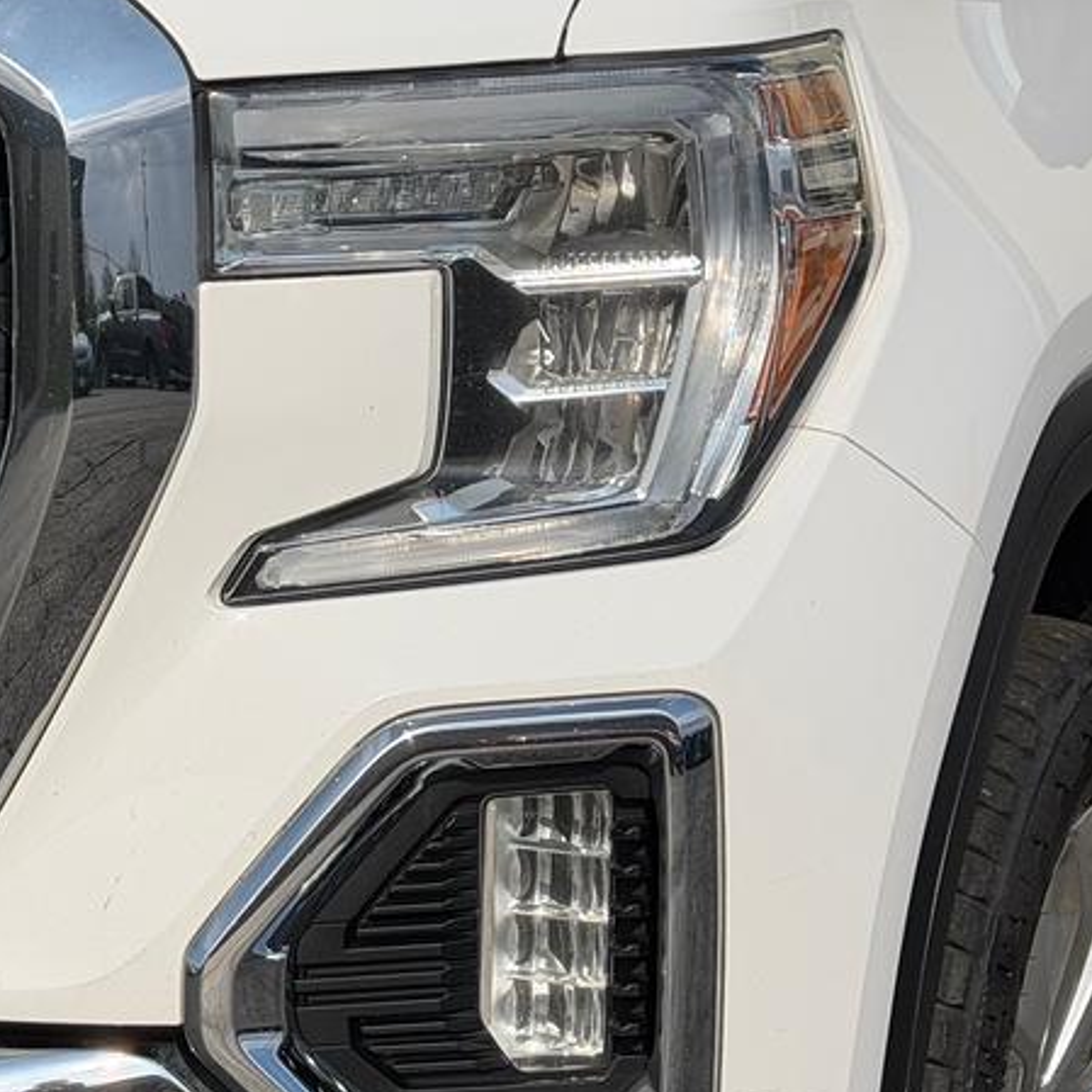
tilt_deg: -8.1
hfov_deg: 13.8
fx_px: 4319
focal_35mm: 121
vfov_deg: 14.4
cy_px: 601
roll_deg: +1.4
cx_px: -399
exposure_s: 1/8772
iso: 64
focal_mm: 6.76
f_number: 1.78
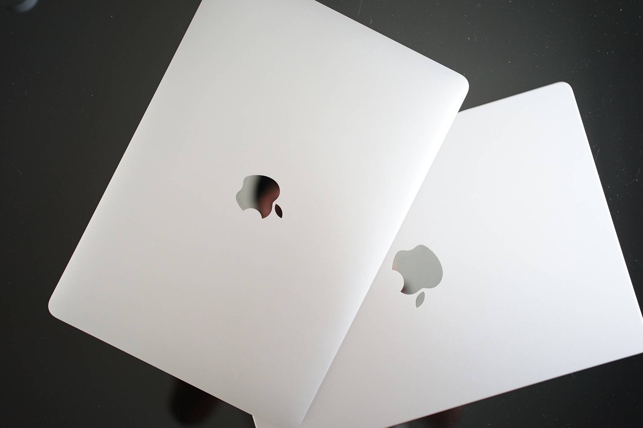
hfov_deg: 54.4
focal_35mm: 35
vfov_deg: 37.8
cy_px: 214
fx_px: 625
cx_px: 322
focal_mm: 35
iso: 800
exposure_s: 1/50
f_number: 2
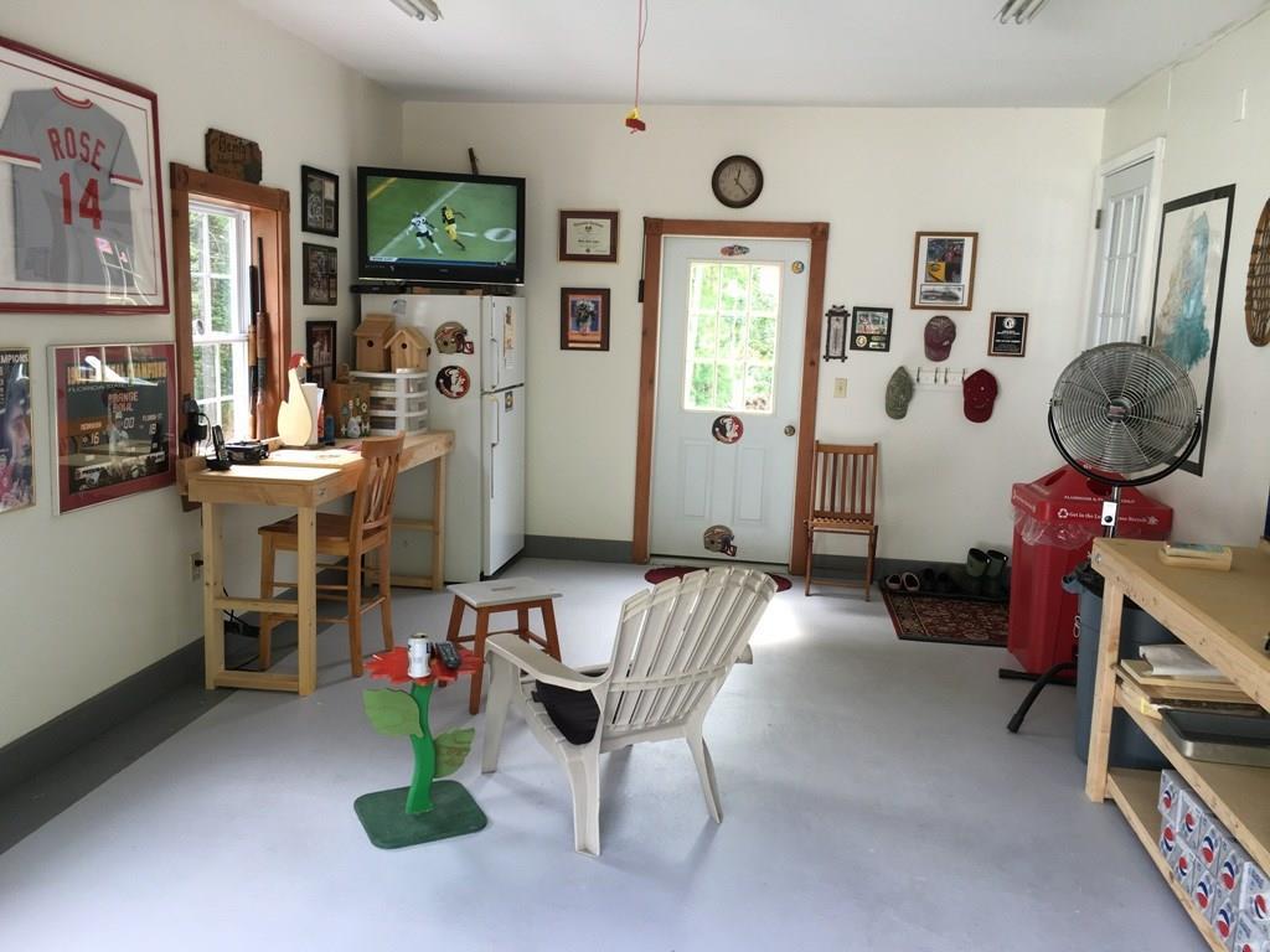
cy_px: 476
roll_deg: -2.2
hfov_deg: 61.7
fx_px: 1064
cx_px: 635
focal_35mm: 29
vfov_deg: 48.2
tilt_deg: -7.7
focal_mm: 4.15
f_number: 2.2
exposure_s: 1/40
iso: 25
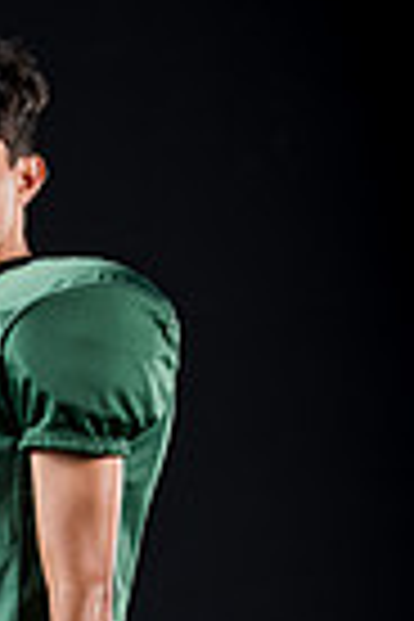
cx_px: 45
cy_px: 832
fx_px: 4778
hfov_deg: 5.0
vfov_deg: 7.3
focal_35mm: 277
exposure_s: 1/160
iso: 200
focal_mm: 85
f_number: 4
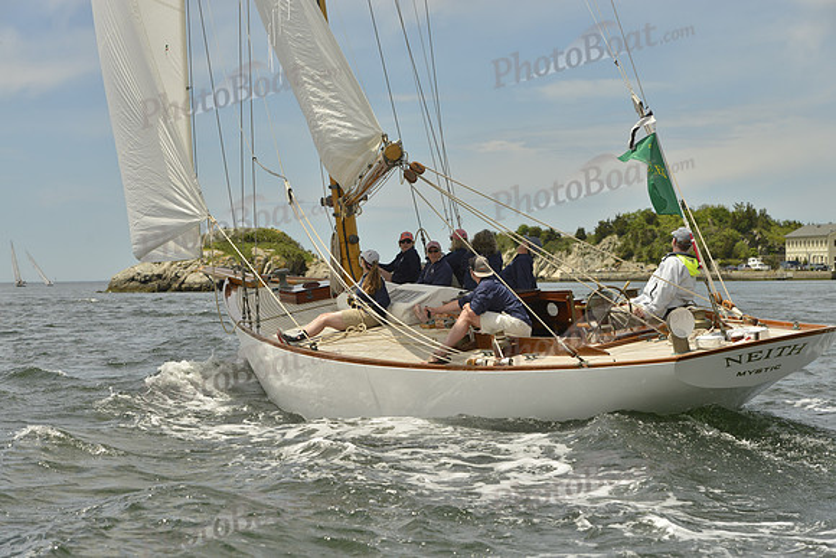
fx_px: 2276
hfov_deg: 20.8
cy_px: 279
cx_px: 418
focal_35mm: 98
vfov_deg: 14.0
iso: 280
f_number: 8
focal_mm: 98
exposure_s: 1/1600
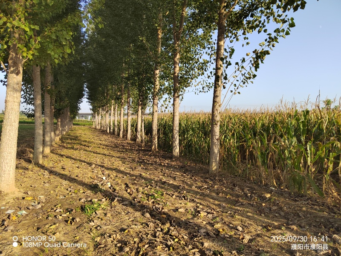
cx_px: 170
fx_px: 227
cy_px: 128
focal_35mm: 23
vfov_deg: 58.9
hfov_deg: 73.9
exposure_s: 1/1160
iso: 438
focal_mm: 5.52
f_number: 1.9
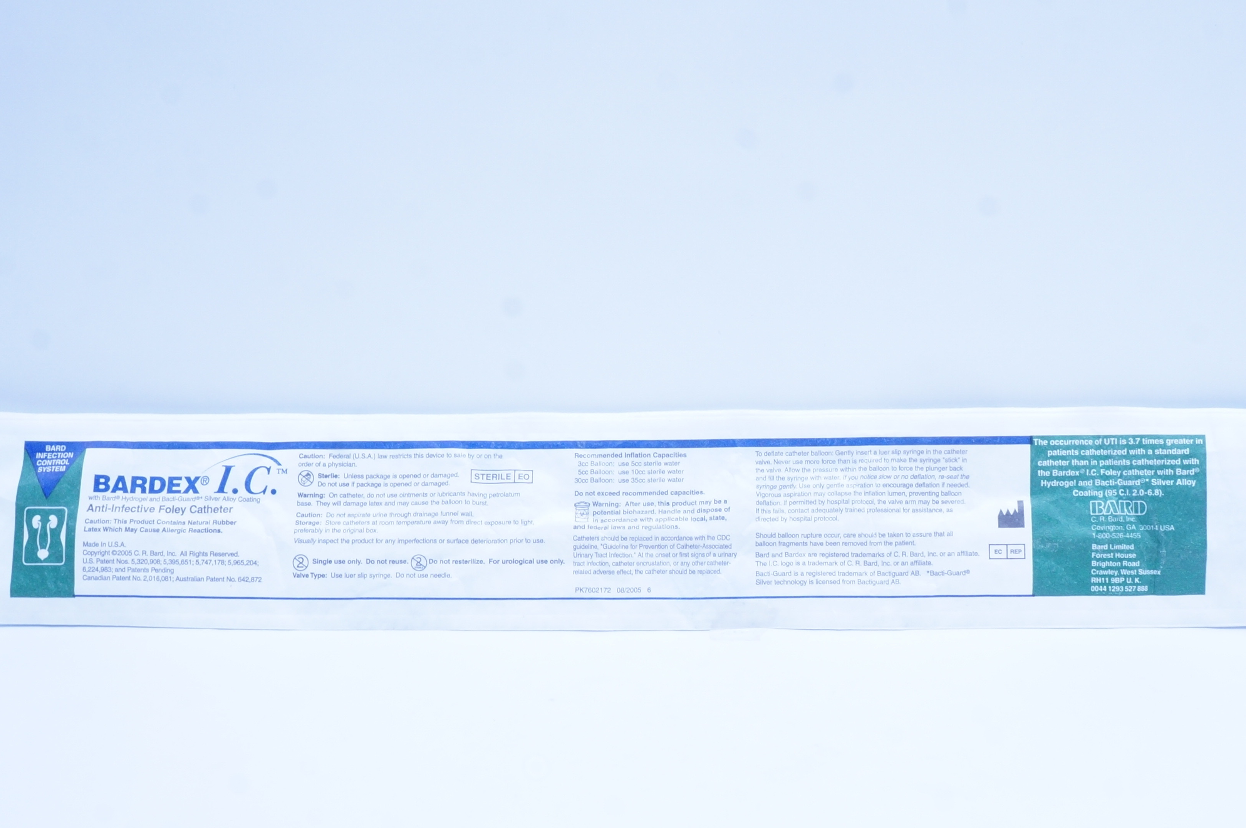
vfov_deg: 32.4
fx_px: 1417
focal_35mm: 41
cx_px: 785
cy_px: 518
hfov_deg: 47.0
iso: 400
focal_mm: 18
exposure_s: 1/10
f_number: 14
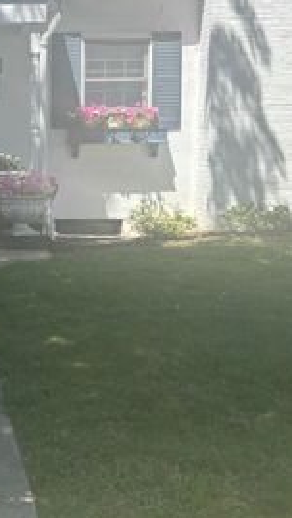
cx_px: -63
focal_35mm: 70
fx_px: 963
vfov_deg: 30.1
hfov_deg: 16.5
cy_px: 225
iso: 50
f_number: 1.6
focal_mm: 5.96
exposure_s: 1/805
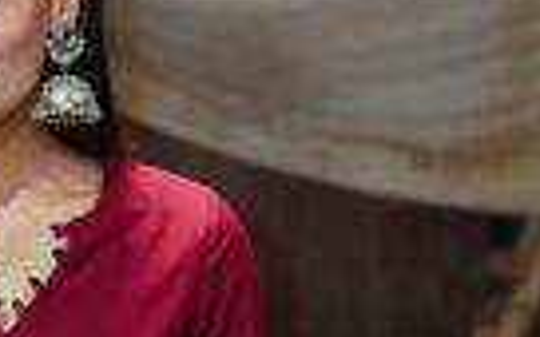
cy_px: 420
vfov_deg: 5.2
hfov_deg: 8.3
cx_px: -36
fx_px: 3709
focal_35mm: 252
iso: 250
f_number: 2
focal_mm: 50
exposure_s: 1/125
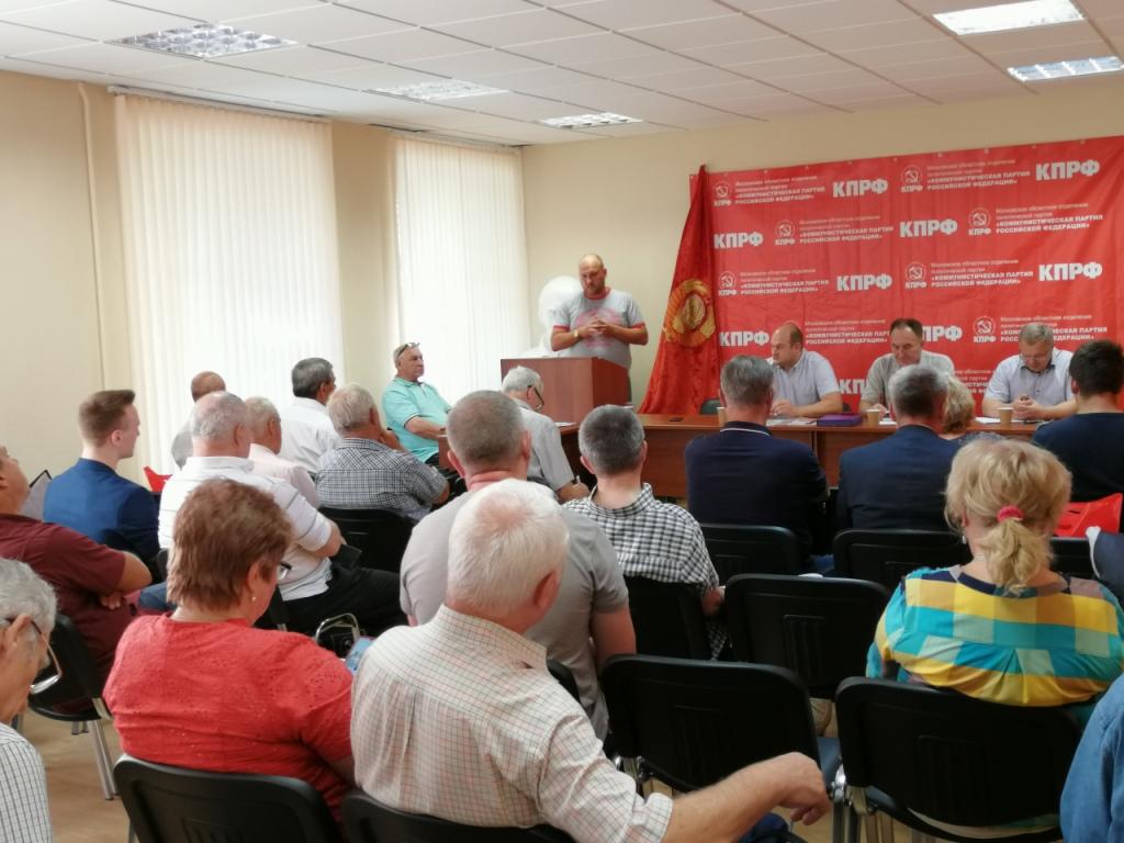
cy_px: 422
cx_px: 562
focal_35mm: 40
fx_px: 1299
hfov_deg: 46.8
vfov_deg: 36.0
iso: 160
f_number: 1.8
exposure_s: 1/33.3
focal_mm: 3.95
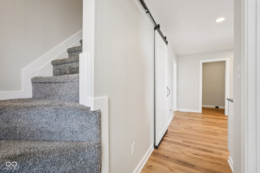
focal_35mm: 16
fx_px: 119
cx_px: 130
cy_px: 86
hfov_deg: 95.0
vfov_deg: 72.1
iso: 640
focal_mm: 16.5
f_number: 8
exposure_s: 1/30
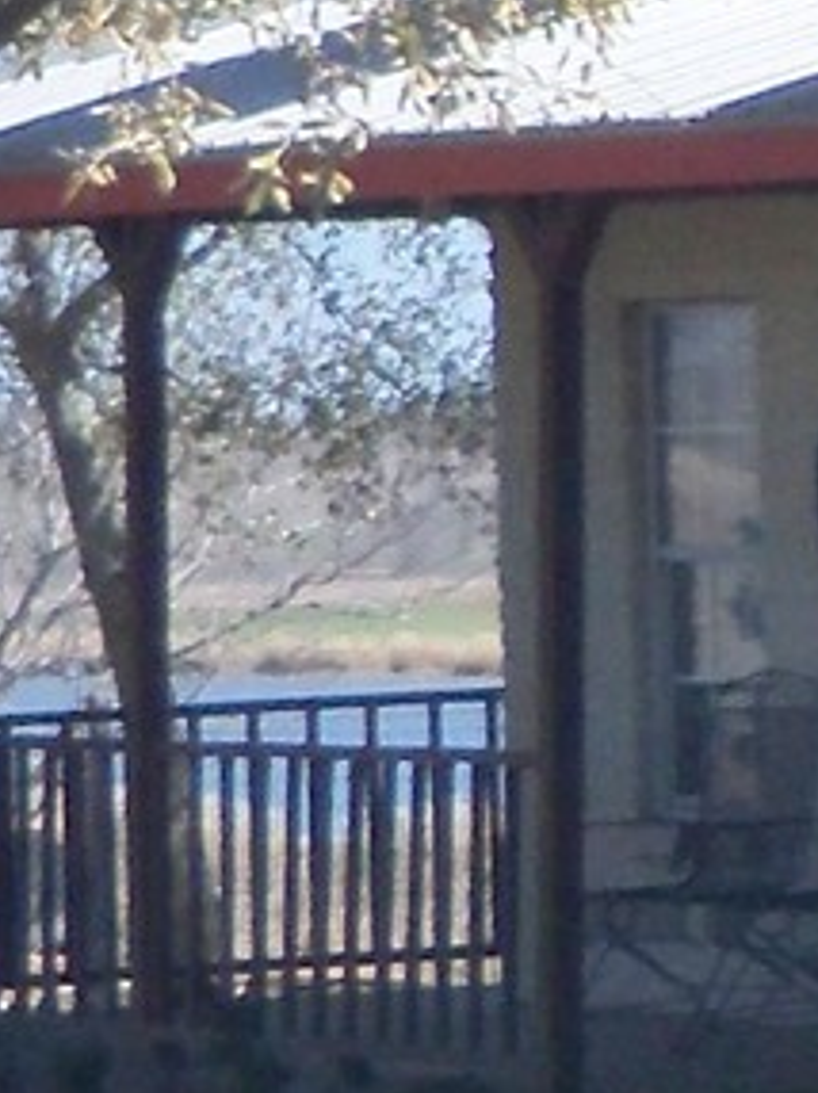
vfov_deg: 5.6
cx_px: 2504
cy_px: 397
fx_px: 11076
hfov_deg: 4.1
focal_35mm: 351
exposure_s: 1/400
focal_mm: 8.7
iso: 64
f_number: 4.6
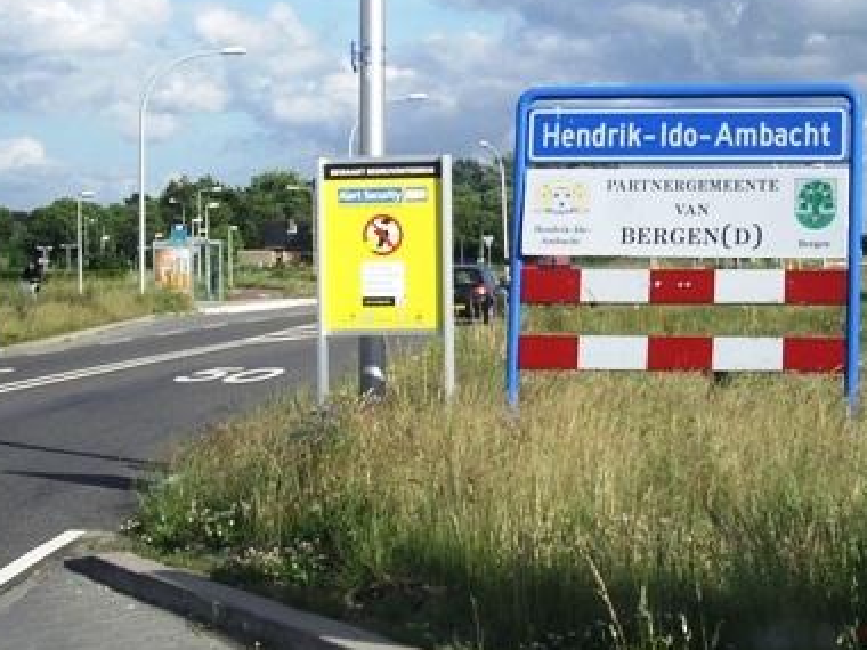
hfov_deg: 30.0
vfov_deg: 22.7
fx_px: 1603
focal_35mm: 64
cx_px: 593
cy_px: 148
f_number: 2.8
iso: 64
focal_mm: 7.9
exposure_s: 1/800
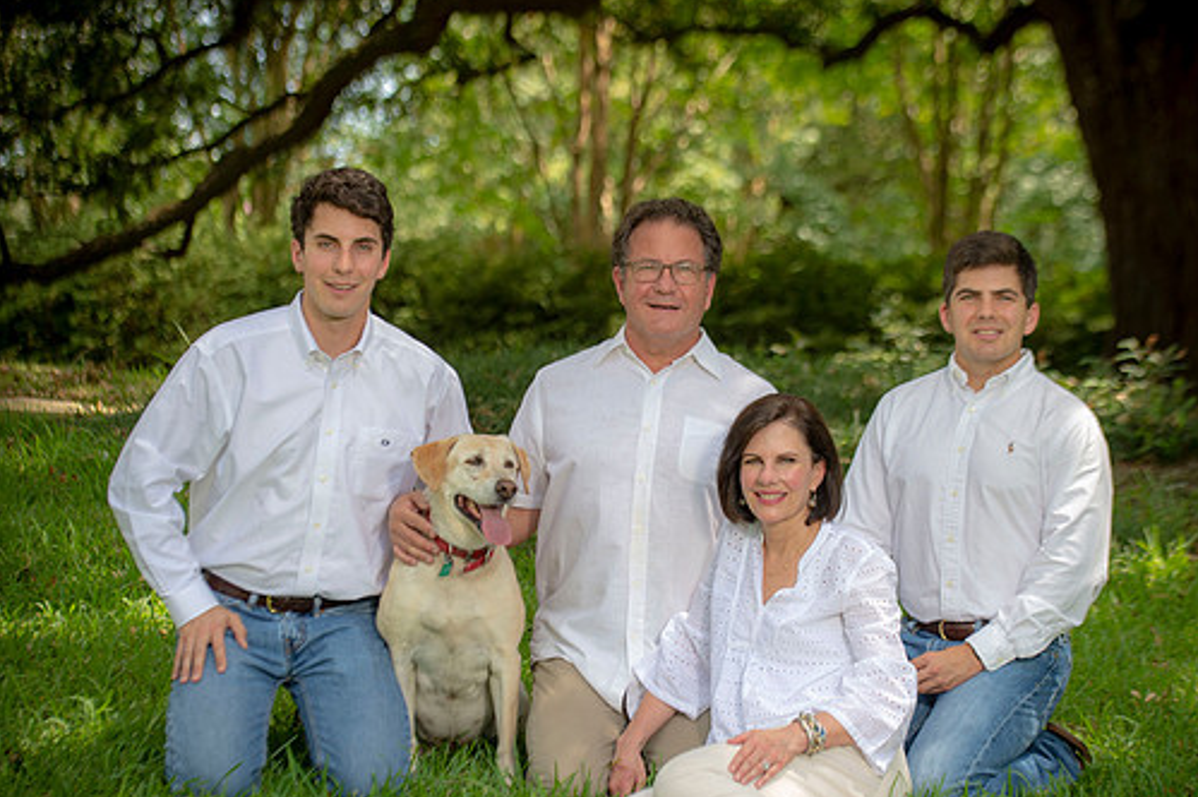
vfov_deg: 14.7
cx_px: 636
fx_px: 3093
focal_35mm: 93
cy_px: 449
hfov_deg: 21.9
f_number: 3.5
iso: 100
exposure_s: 1/200
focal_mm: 80
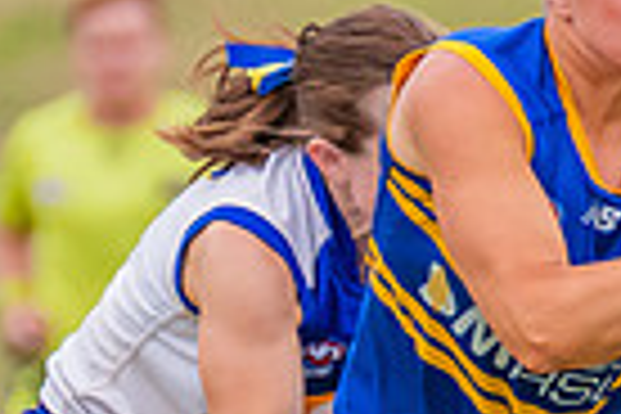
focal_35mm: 3392
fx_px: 58507
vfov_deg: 0.4
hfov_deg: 0.6
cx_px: 485
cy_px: 613
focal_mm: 420
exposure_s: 1/1250
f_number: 6.3
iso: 800
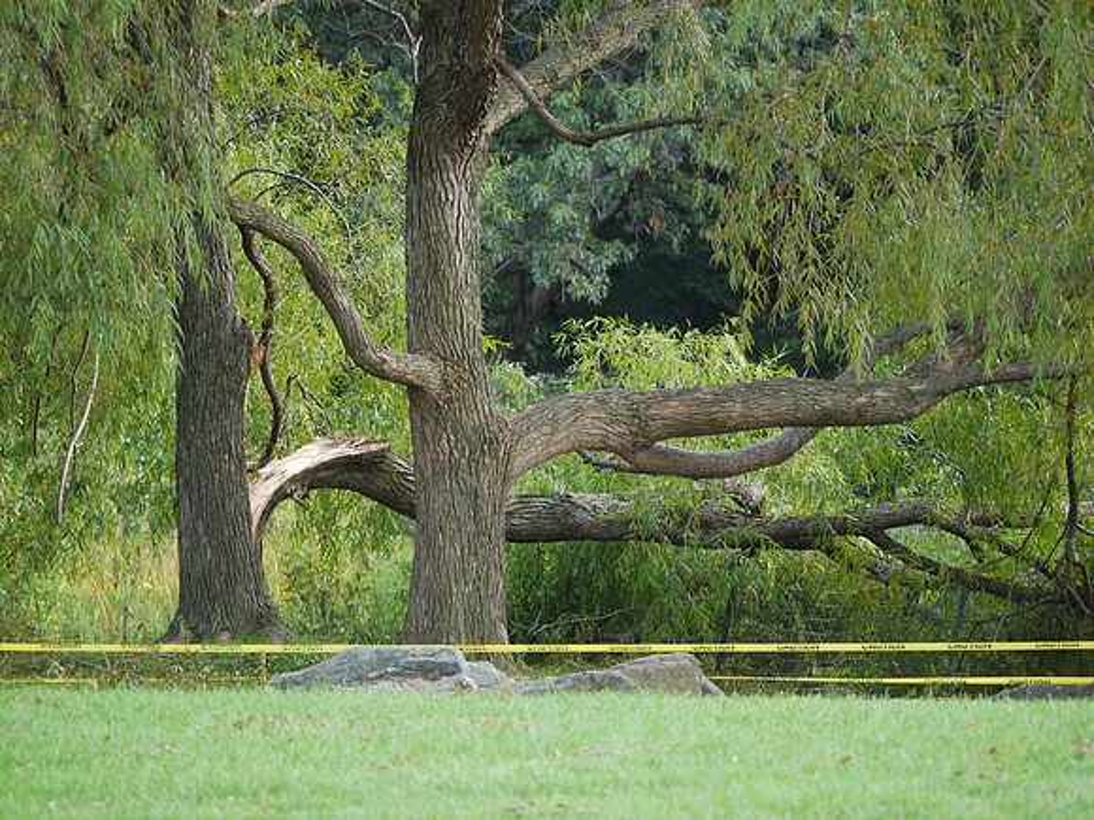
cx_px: 547
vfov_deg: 7.4
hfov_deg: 9.9
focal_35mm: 200
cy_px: 410
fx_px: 6321
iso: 800
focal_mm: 100
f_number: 4
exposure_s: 1/80
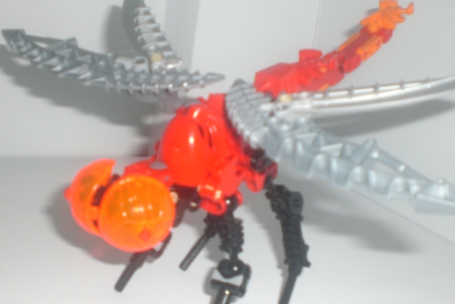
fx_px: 645
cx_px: 241
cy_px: 141
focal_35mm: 51
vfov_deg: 26.5
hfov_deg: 38.9
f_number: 3.1
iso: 200
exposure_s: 1/60
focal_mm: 6.3
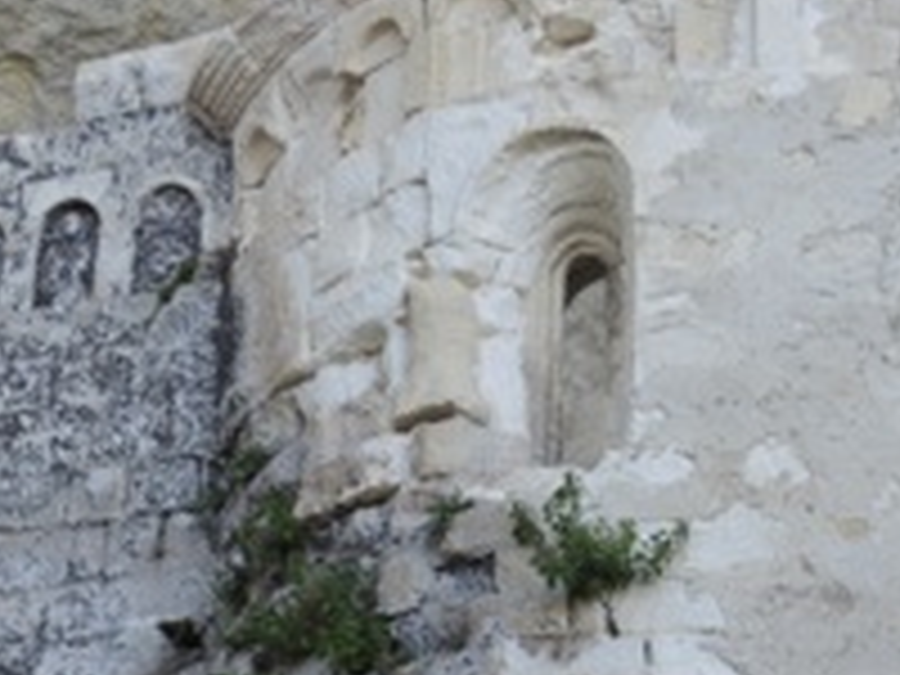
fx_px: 3614
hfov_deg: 14.2
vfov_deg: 10.6
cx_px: 450
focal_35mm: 139
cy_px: 562
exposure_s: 1/100
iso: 80
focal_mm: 12.5
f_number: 2.8
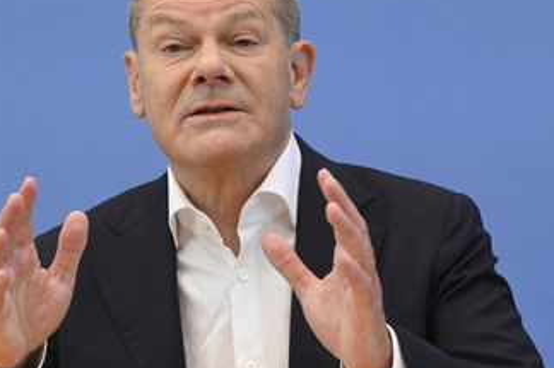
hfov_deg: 13.2
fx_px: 2397
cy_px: 178
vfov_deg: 8.8
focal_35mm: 156
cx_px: 237
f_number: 6.3
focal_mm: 112
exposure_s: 1/500
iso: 3200
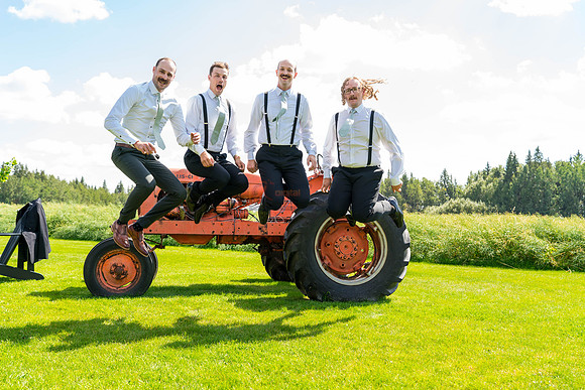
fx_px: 569
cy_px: 195
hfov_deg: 54.4
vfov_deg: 37.9
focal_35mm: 35
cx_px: 292
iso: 400
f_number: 5
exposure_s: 1/400
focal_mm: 35
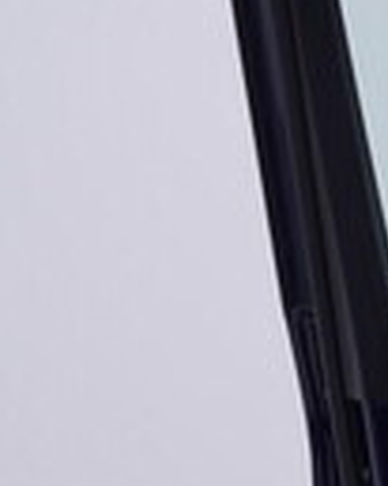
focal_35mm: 144
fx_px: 2069
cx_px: 727
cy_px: 488
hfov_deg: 10.1
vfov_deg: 13.2
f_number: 4
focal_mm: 24
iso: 125
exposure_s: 1/80
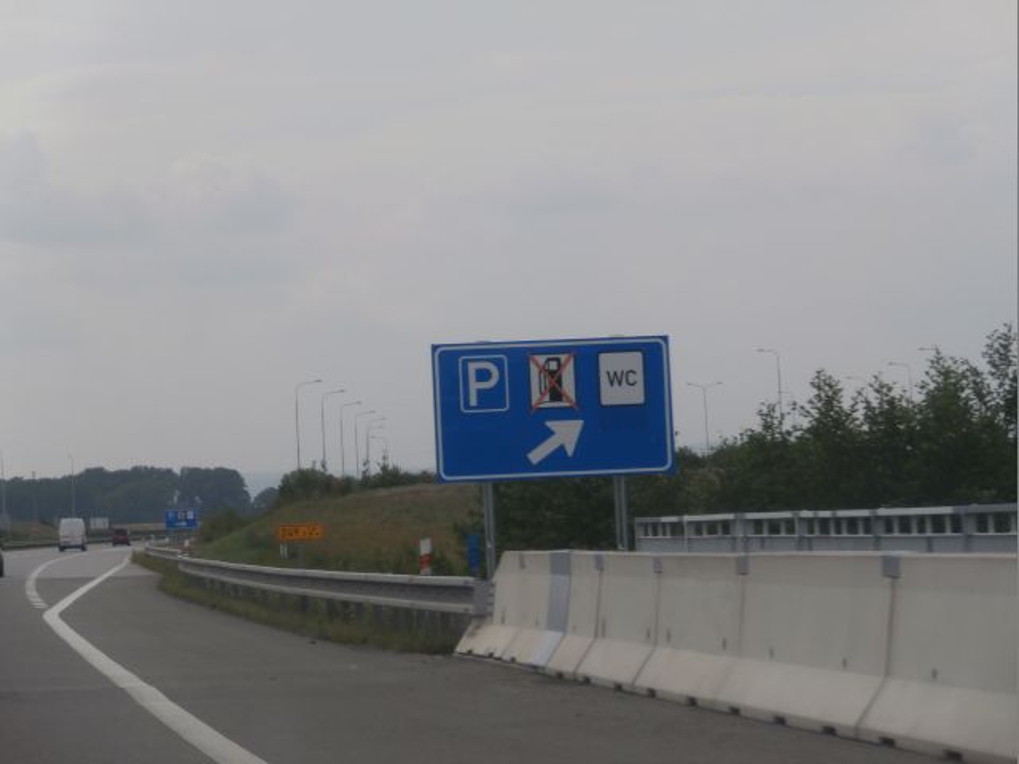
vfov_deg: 10.8
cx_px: 510
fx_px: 4033
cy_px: 382
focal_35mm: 137
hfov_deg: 14.4
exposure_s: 1/500
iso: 100
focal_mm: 24.17
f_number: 5.7
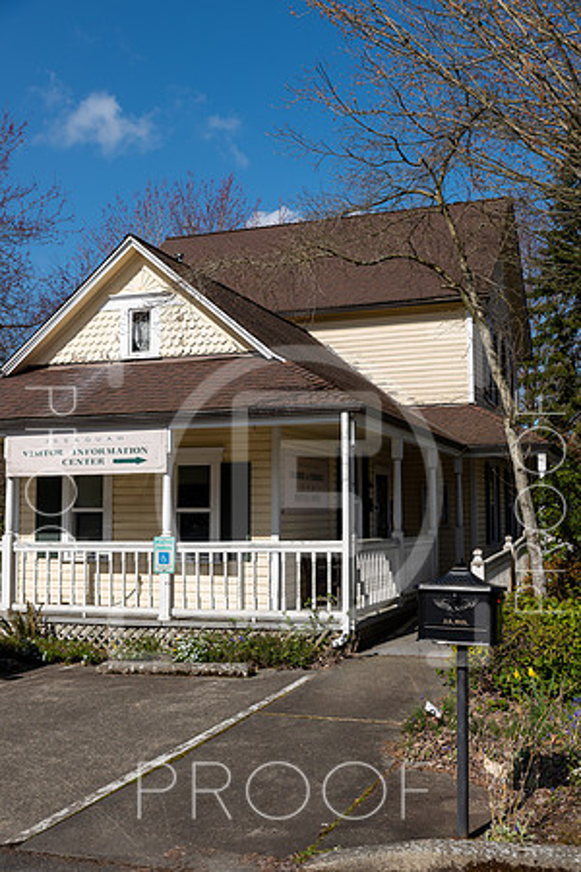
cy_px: 436
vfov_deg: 50.7
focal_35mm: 38
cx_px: 290
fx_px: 920
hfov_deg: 35.1
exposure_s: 1/500
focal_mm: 38
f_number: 7.1
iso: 100
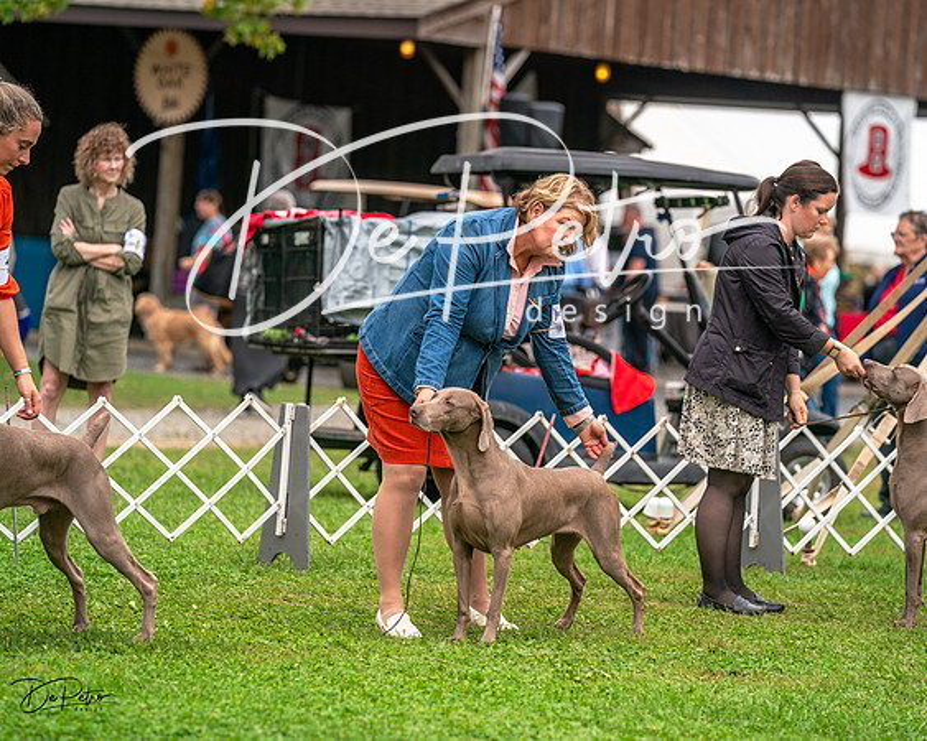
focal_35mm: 170
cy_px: 370
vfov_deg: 9.1
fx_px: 4664
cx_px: 464
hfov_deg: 11.4
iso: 400
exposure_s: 1/1250
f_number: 3.5
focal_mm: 151
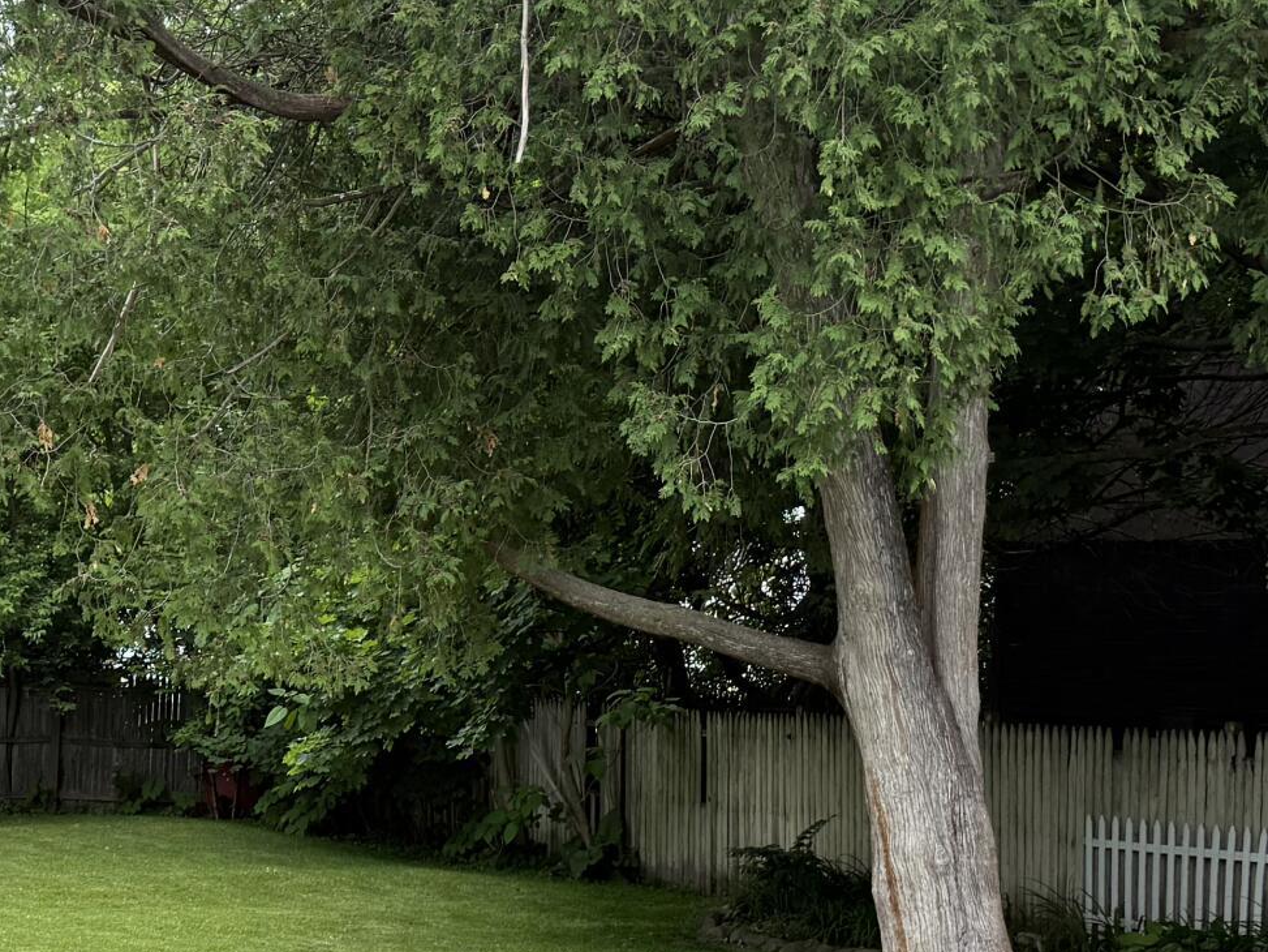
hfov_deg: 25.8
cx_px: 242
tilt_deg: -0.5
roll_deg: -1.5
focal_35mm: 74
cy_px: 736
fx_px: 2711
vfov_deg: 19.7
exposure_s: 1/1174
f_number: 1.78
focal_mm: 6.76
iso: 100
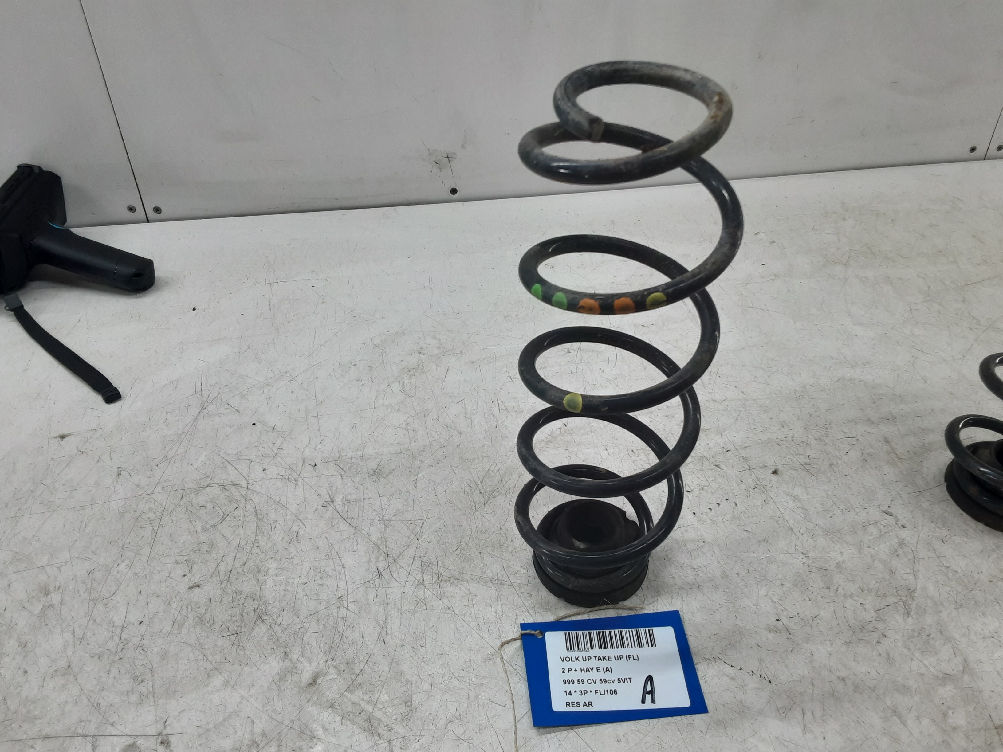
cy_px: 376
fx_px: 782
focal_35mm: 27
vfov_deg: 51.4
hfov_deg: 65.3
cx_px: 502
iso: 50
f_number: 1.9
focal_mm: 2.91
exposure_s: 1/50
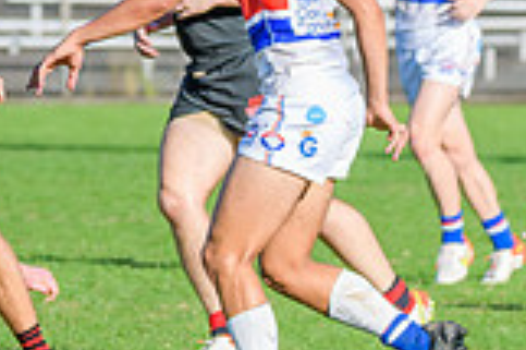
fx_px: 15063
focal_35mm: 1032
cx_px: -473
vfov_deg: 1.3
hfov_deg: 2.0
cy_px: 149
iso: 800
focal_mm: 240
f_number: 7.1
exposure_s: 1/2000
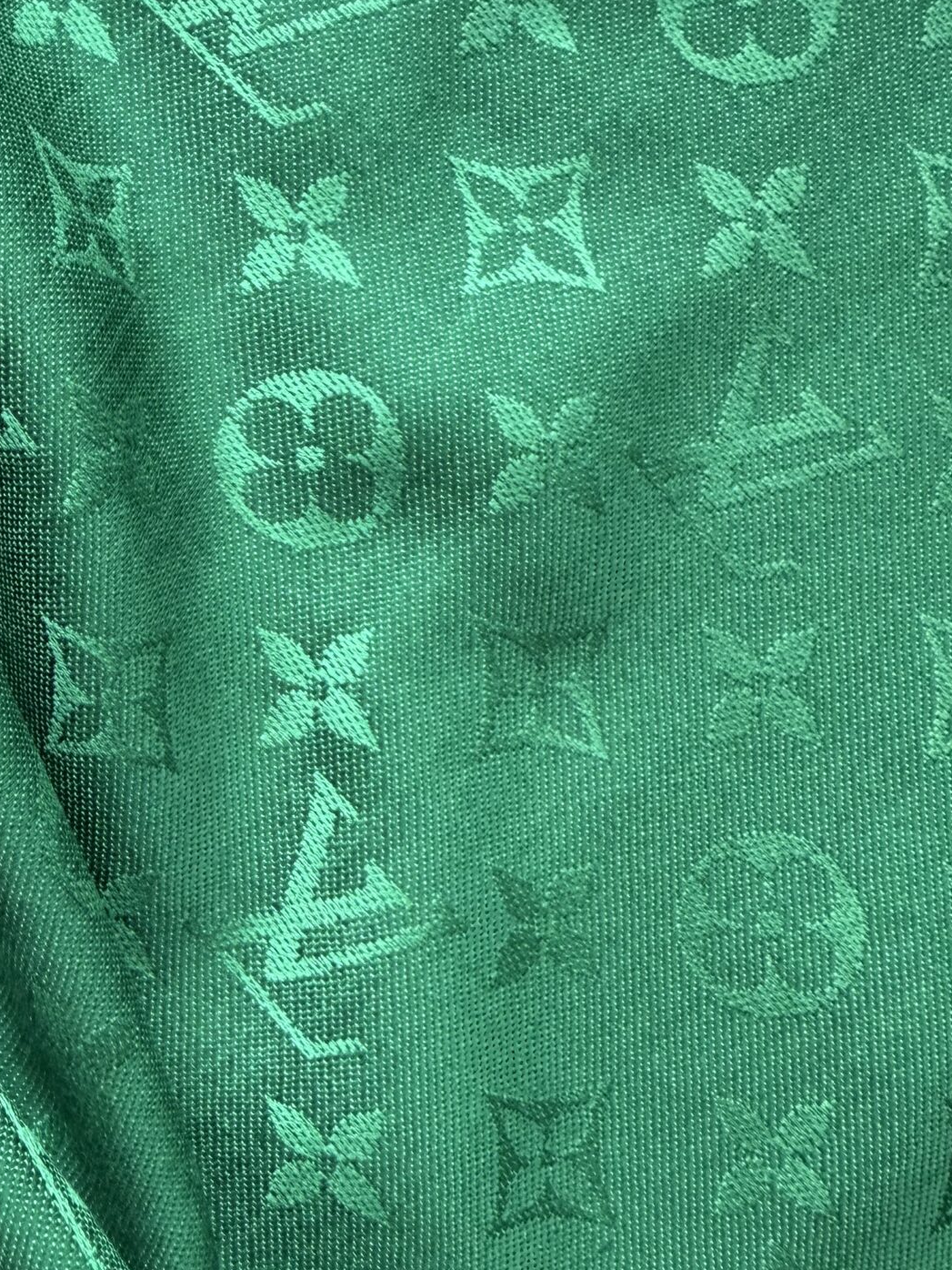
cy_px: 632
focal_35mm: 44
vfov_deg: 42.9
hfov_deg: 31.6
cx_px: 135
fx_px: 1613
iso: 320
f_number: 2.2
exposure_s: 1/121
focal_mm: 2.22
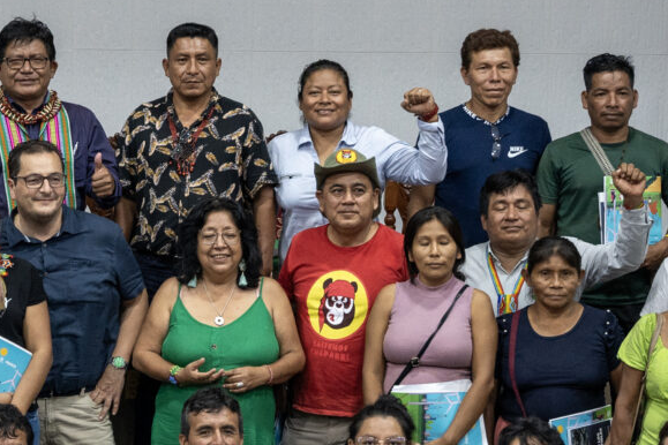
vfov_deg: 12.0
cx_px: 45
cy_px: 307
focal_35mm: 114
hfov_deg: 17.6
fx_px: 2118
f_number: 4
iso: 2000
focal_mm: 36.7
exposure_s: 1/125
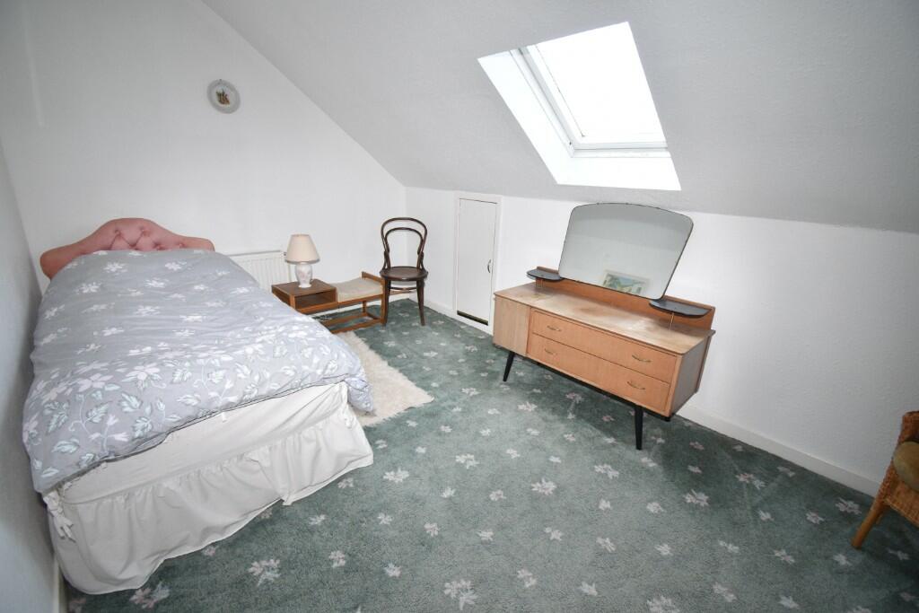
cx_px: 460
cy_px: 306
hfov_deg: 100.4
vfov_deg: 77.3
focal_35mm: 15
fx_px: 383
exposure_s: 1/160
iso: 800
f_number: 4.5
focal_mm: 10
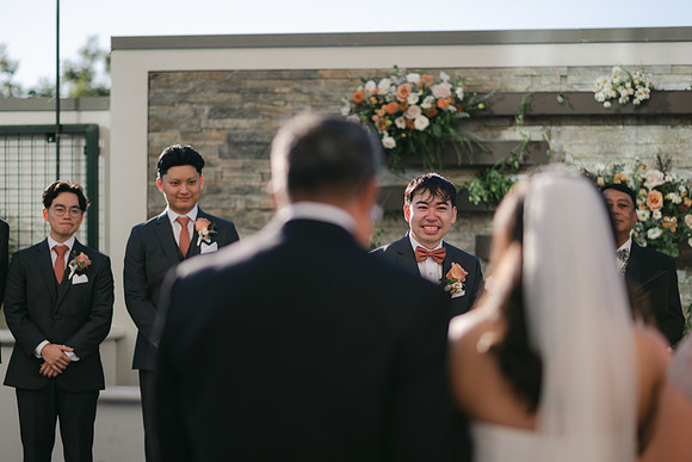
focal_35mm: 85
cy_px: 231
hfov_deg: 23.9
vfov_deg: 16.1
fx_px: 1634
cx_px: 346
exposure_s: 1/1600
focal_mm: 85
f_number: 1.8
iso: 64
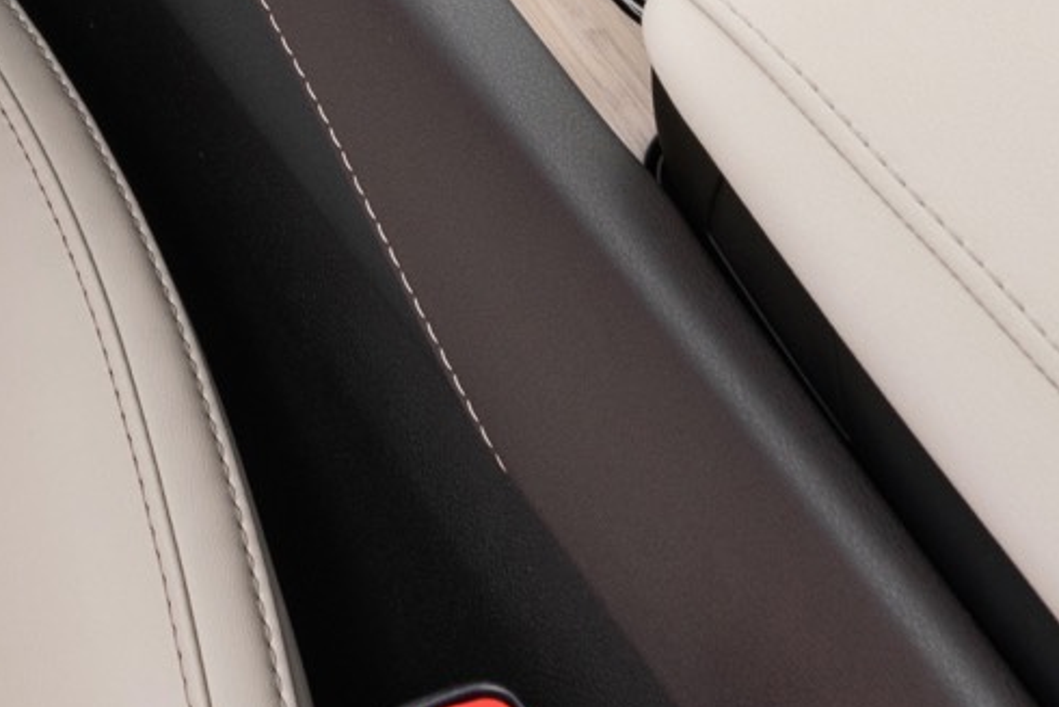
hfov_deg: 19.7
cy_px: -1010
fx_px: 2884
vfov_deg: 11.5
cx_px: -158
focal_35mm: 98
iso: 200
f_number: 10
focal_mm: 16
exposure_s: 1/25
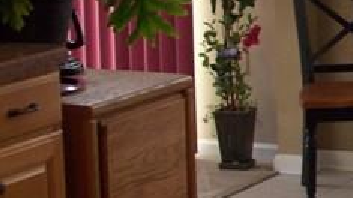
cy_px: 15
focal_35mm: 171
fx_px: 1600
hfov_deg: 11.8
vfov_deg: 7.1
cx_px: 599
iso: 100
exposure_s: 1/60
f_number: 2.8
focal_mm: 7.54
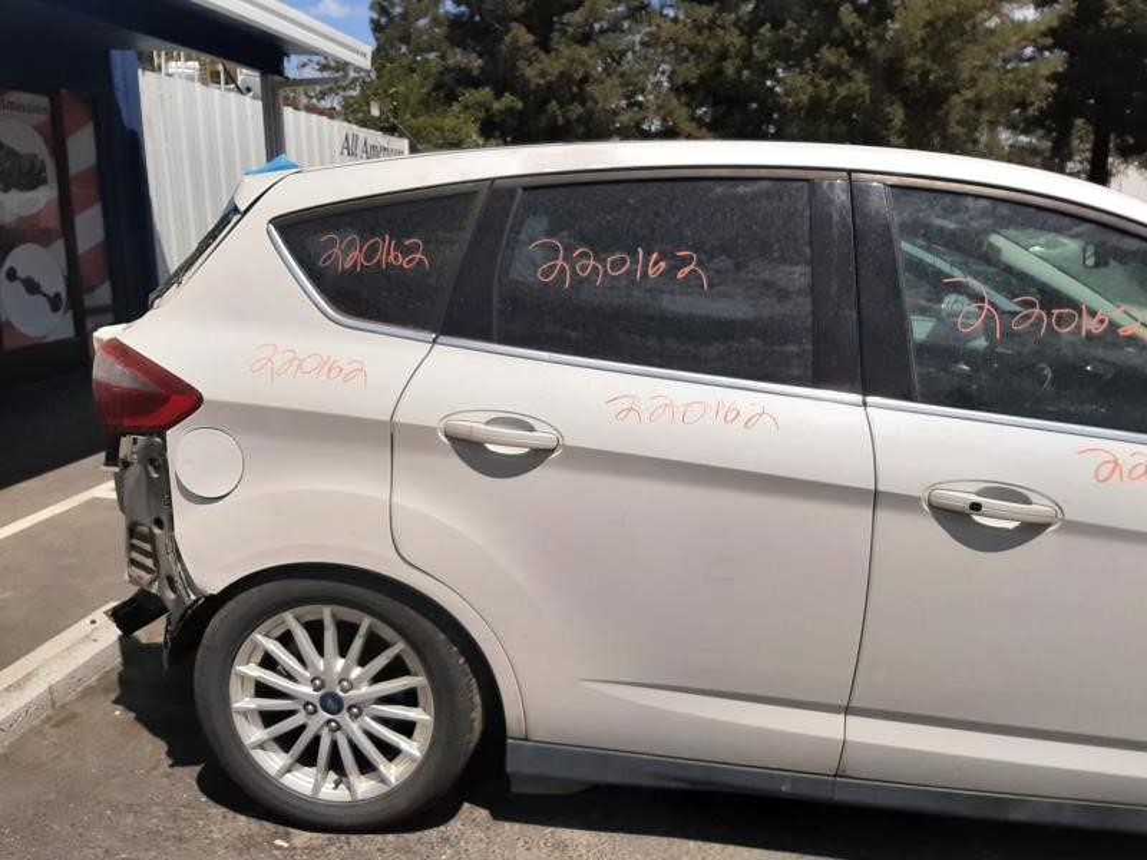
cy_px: 430
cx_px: 574
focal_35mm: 26
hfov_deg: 67.3
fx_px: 862
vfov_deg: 53.1
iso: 40
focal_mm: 3.93
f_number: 1.7
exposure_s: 1/6173
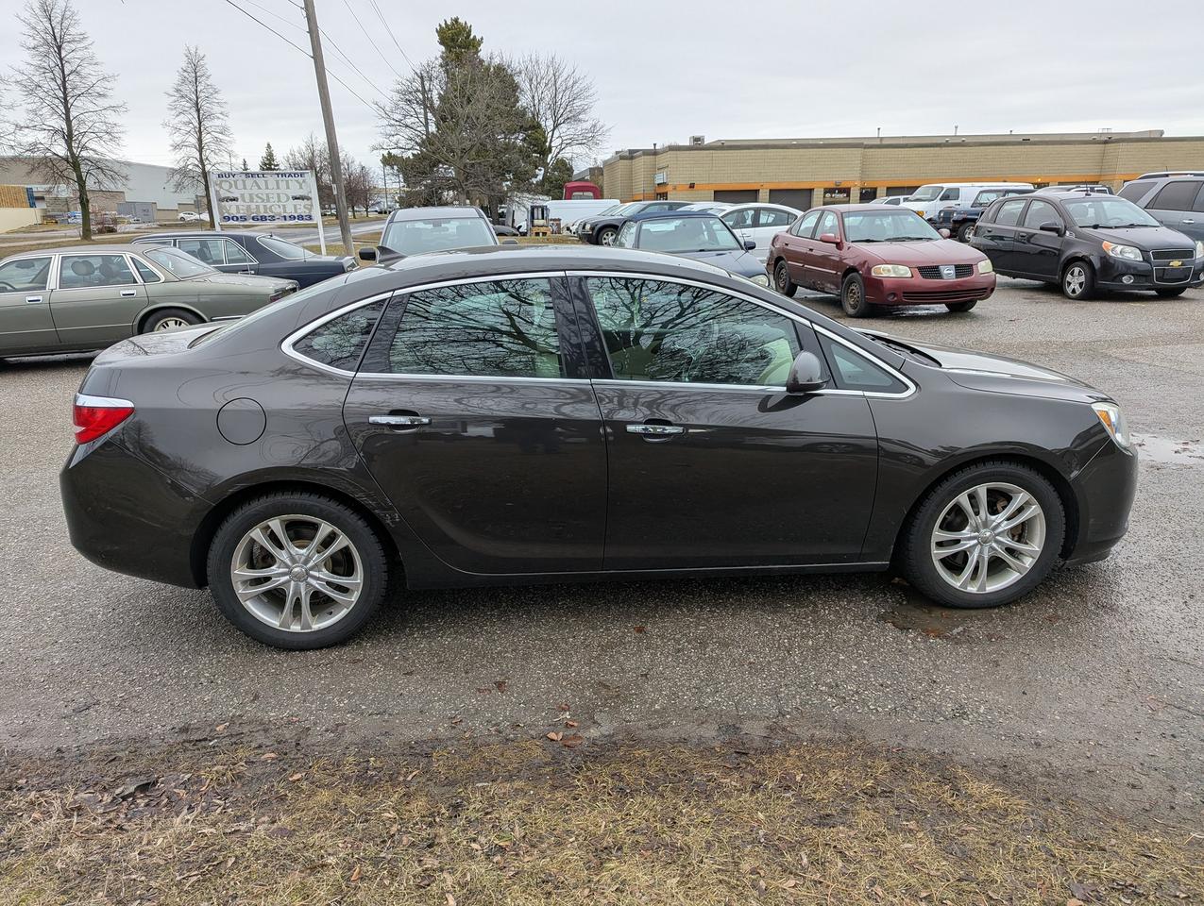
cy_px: 453
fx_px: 836
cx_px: 602
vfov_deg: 56.9
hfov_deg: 71.5
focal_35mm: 24
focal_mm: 6.81
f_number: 1.85
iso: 48
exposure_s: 1/107
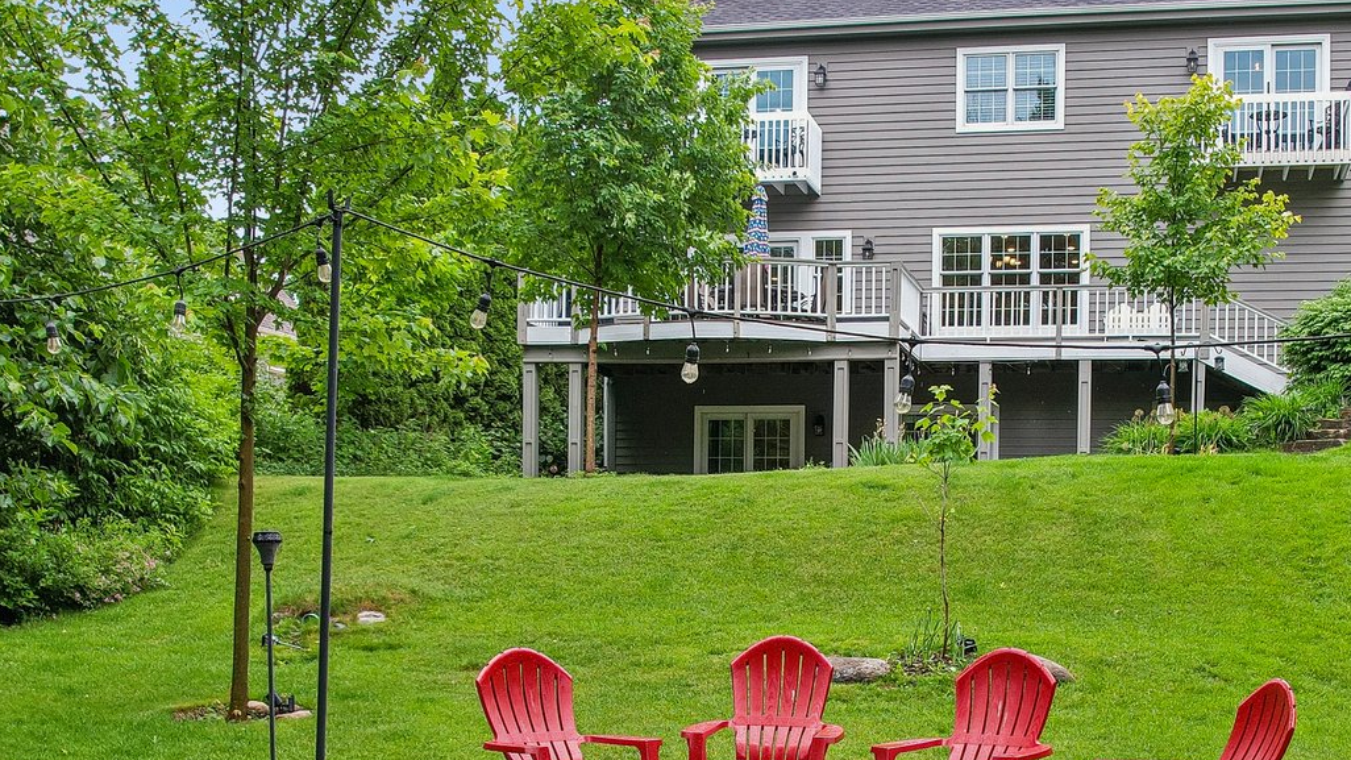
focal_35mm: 46
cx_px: 834
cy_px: 597
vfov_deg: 25.6
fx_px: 1648
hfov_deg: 44.3
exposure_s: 1/350
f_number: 2.8
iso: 100
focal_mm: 8.4
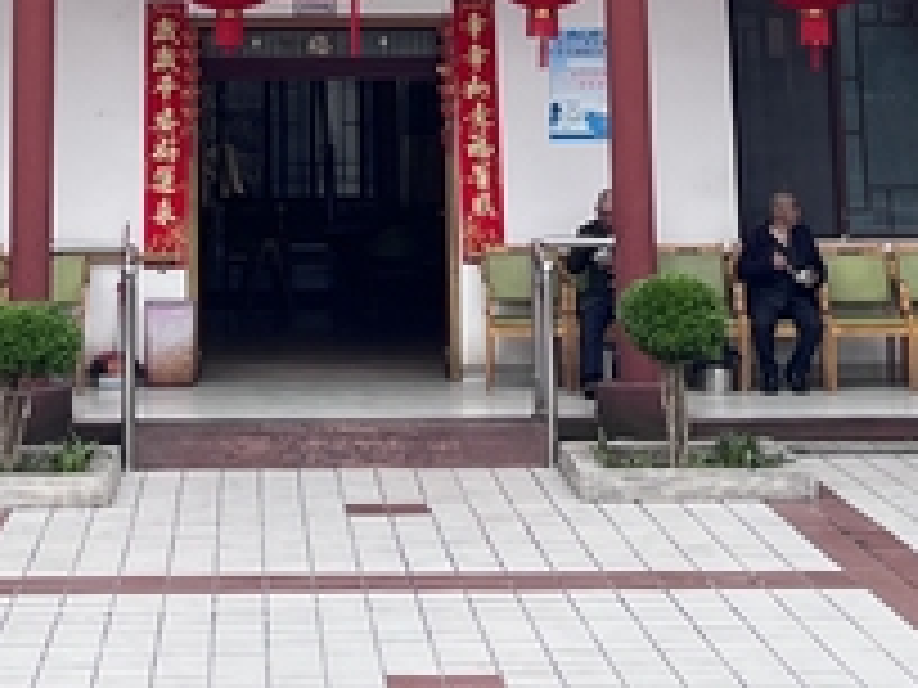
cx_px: 279
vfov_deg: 13.0
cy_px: -585
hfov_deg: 19.2
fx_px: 2705
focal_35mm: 102
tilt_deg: +13.6
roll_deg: -0.9
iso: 50
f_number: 1.6
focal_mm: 5.1
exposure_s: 1/1623
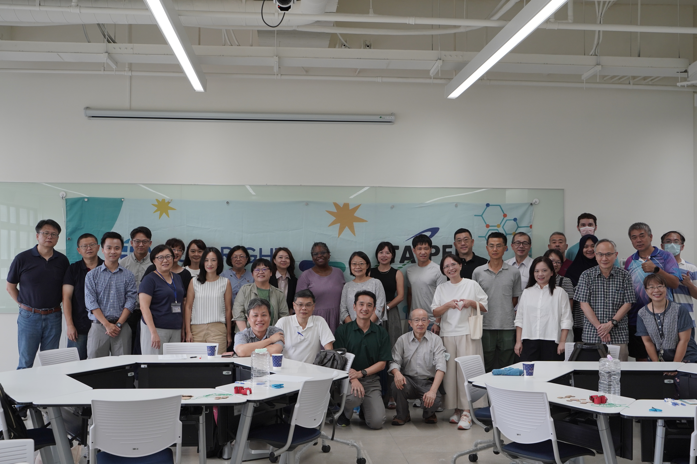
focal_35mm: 42
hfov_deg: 46.4
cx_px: 348
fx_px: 813
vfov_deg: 31.9
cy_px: 232
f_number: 5.6
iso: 800
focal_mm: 42
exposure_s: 1/125
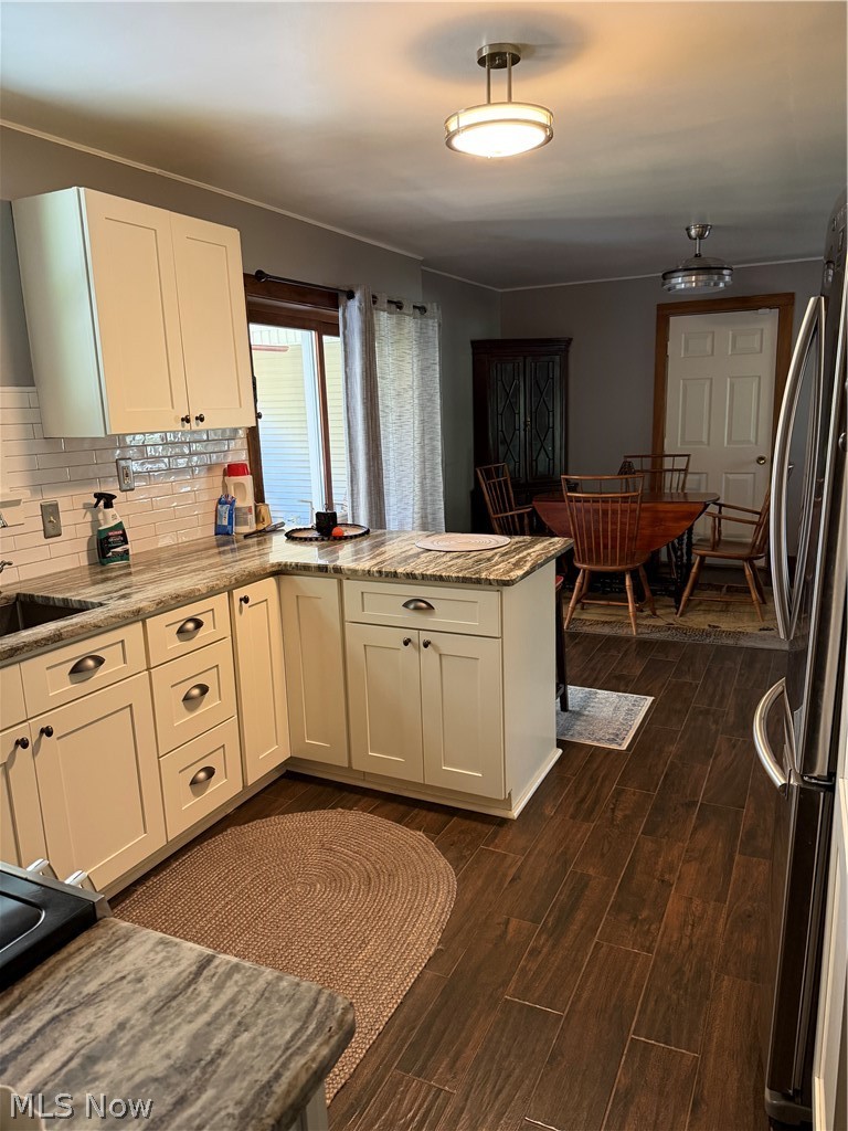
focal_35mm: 24
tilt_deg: -12.0
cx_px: 424
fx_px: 784
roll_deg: +1.9
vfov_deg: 71.6
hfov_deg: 56.8
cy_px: 566
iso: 400
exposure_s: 1/60
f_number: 1.78
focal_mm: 6.76
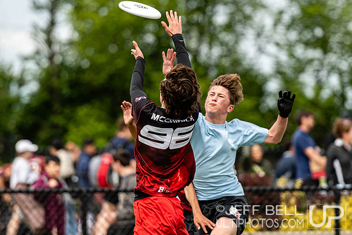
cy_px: 102
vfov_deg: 3.3
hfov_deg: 4.9
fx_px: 4073
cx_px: 177
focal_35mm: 416
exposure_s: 1/1600
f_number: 2.8
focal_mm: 200
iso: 110
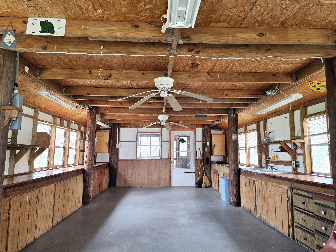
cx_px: 168
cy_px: 126
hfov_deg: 73.9
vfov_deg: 58.9
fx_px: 223
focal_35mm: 23
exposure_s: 1/120
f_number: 1.7
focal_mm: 6.3
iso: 250
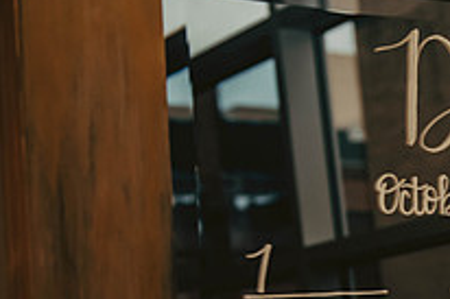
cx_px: 612
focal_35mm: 107
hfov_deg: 17.7
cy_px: 339
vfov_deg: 12.5
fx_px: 1336
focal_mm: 38
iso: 1250
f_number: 3.2
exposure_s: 1/250
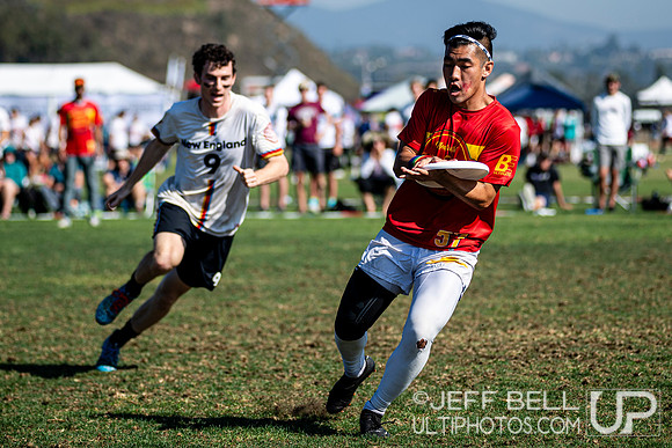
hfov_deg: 12.2
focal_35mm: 168
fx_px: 3136
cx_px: 358
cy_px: 136
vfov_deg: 8.2
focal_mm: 120
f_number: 3.2
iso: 110
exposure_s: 1/2500
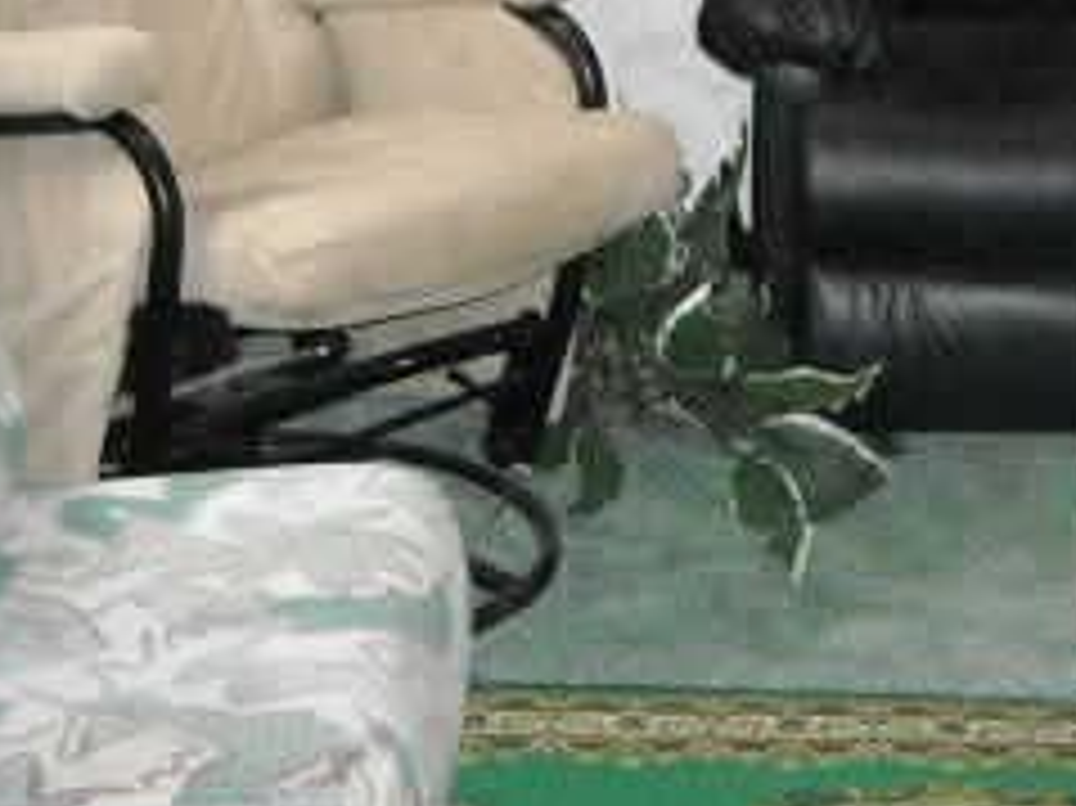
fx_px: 3635
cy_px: -95
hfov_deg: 16.7
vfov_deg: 12.4
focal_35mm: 117
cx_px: 891
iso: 518
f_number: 2.8
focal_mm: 5.7
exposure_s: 1/60
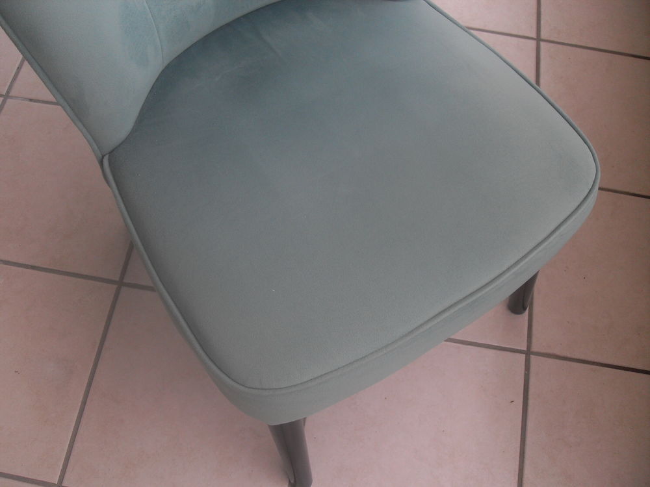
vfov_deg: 38.7
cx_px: 325
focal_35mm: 37
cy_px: 244
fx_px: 695
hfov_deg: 50.1
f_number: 2.8
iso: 80
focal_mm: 6.3
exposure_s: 1/180
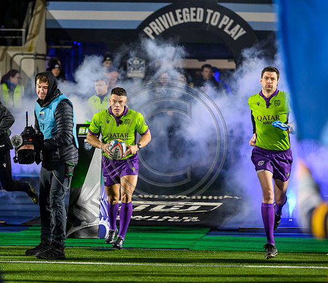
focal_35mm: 224
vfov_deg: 7.2
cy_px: 167
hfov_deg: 8.3
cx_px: 125
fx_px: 2248
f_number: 2.8
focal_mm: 160
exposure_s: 1/1250
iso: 4000
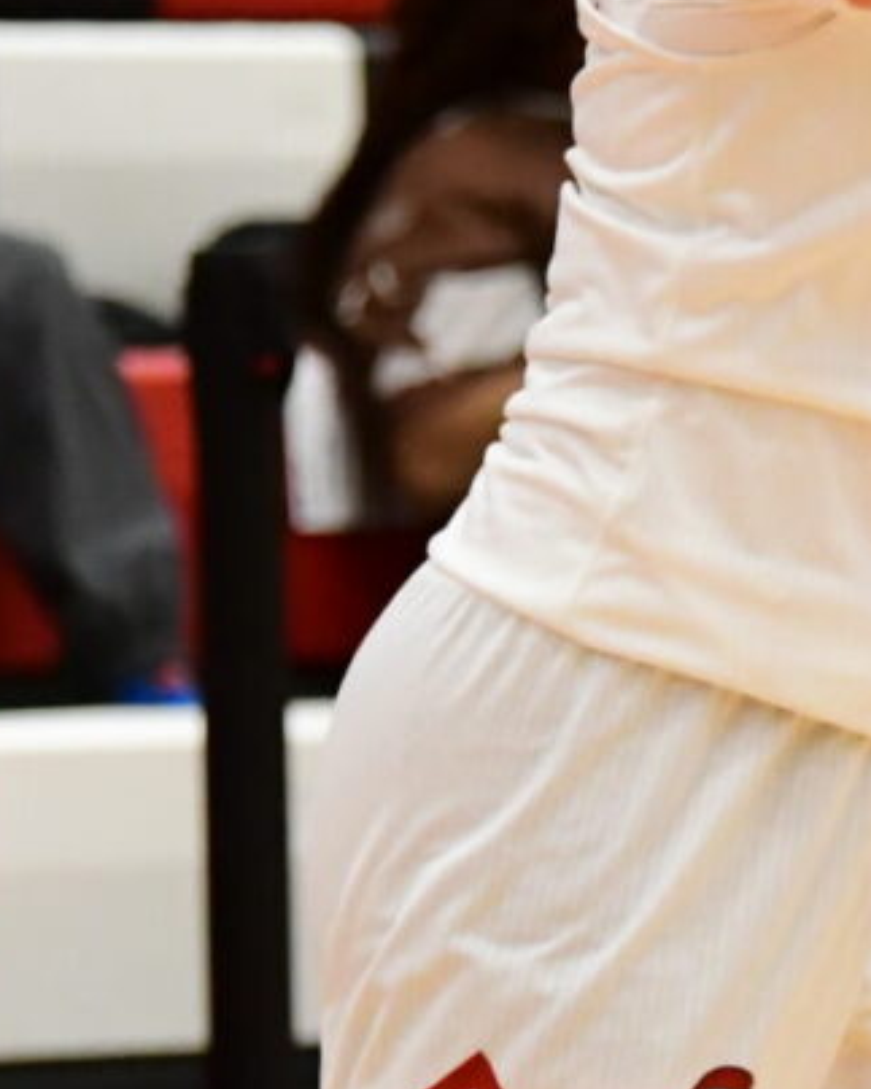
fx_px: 20405
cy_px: 183
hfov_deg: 2.4
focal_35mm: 633
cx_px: 949
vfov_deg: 3.1
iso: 6400
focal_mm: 112
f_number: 2.8
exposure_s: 1/1000
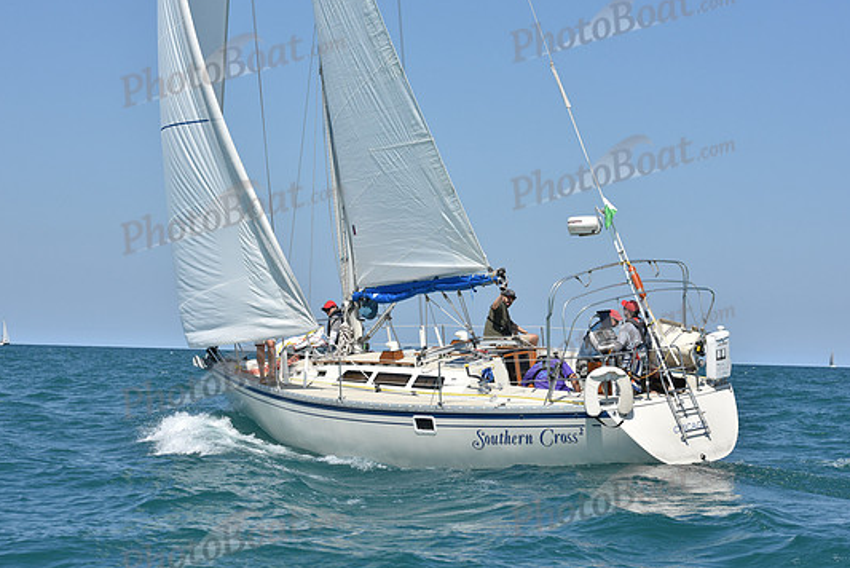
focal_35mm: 87
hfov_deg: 23.4
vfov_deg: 15.7
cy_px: 274
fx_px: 2055
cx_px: 429
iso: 250
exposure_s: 1/1250
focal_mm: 80
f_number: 8
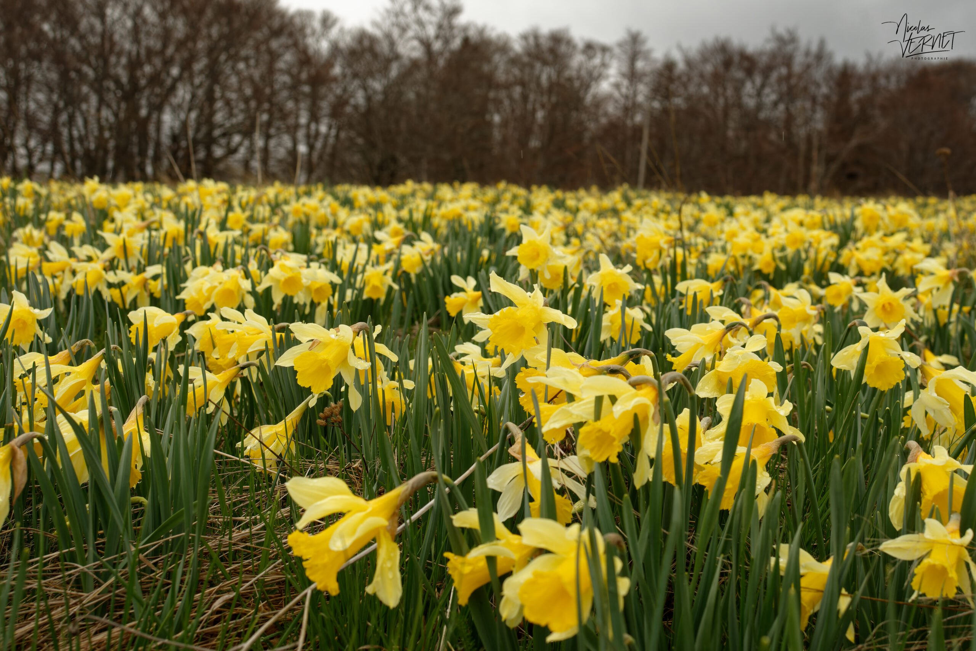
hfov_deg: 37.8
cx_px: 488
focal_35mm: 52
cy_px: 326
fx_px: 1423
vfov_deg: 25.8
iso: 200
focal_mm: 35
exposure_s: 1/500
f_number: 8
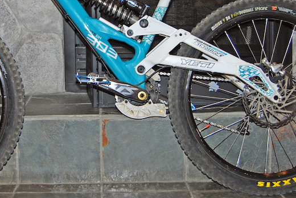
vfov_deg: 19.9
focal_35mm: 68
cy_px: 38
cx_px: 87
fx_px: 560
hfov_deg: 29.3
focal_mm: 23
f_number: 3.8
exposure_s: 1/60
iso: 200
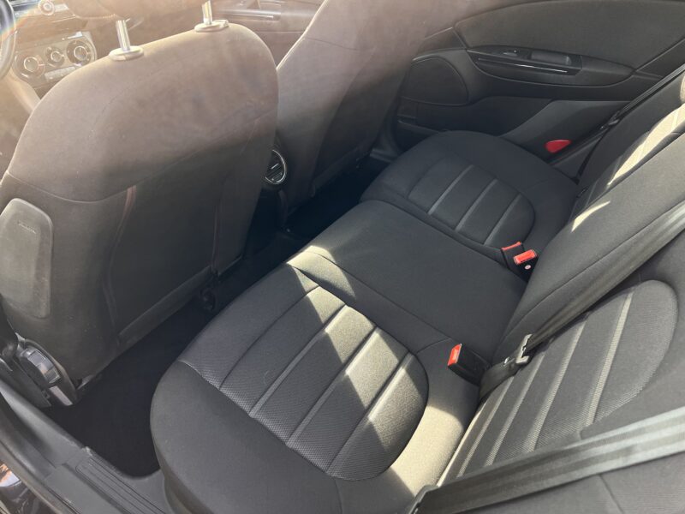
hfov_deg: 67.3
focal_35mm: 26
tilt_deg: -42.1
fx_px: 515
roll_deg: -4.8
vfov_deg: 53.1
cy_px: 257
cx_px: 342
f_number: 1.5
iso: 64
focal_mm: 5.7
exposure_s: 1/121
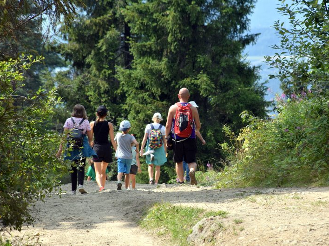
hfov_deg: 6.1
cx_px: 151
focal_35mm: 326
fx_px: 3098
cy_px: 123
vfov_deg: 4.6
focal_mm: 200
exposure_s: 1/1000
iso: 720
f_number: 8
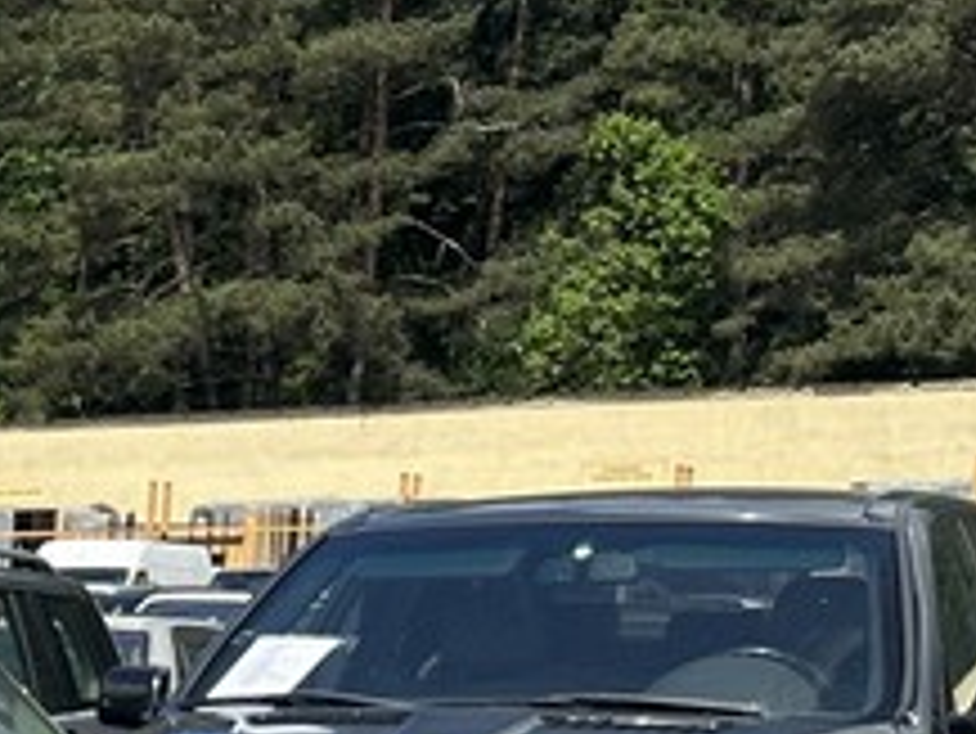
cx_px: -1183
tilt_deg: -8.2
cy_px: 1378
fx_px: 3188
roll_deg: -1.7
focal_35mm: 113
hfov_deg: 13.7
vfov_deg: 11.9
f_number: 1.78
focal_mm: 6.86
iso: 80
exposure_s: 1/3861
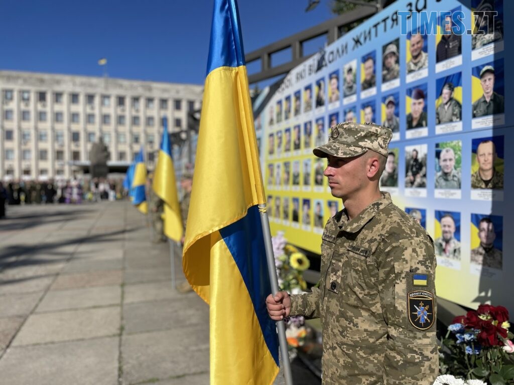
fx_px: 386
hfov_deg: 67.3
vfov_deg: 53.1
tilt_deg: +0.0
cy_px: 192
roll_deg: +1.3
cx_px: 257
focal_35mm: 26
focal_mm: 4.2
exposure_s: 1/9804
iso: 50
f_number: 1.6
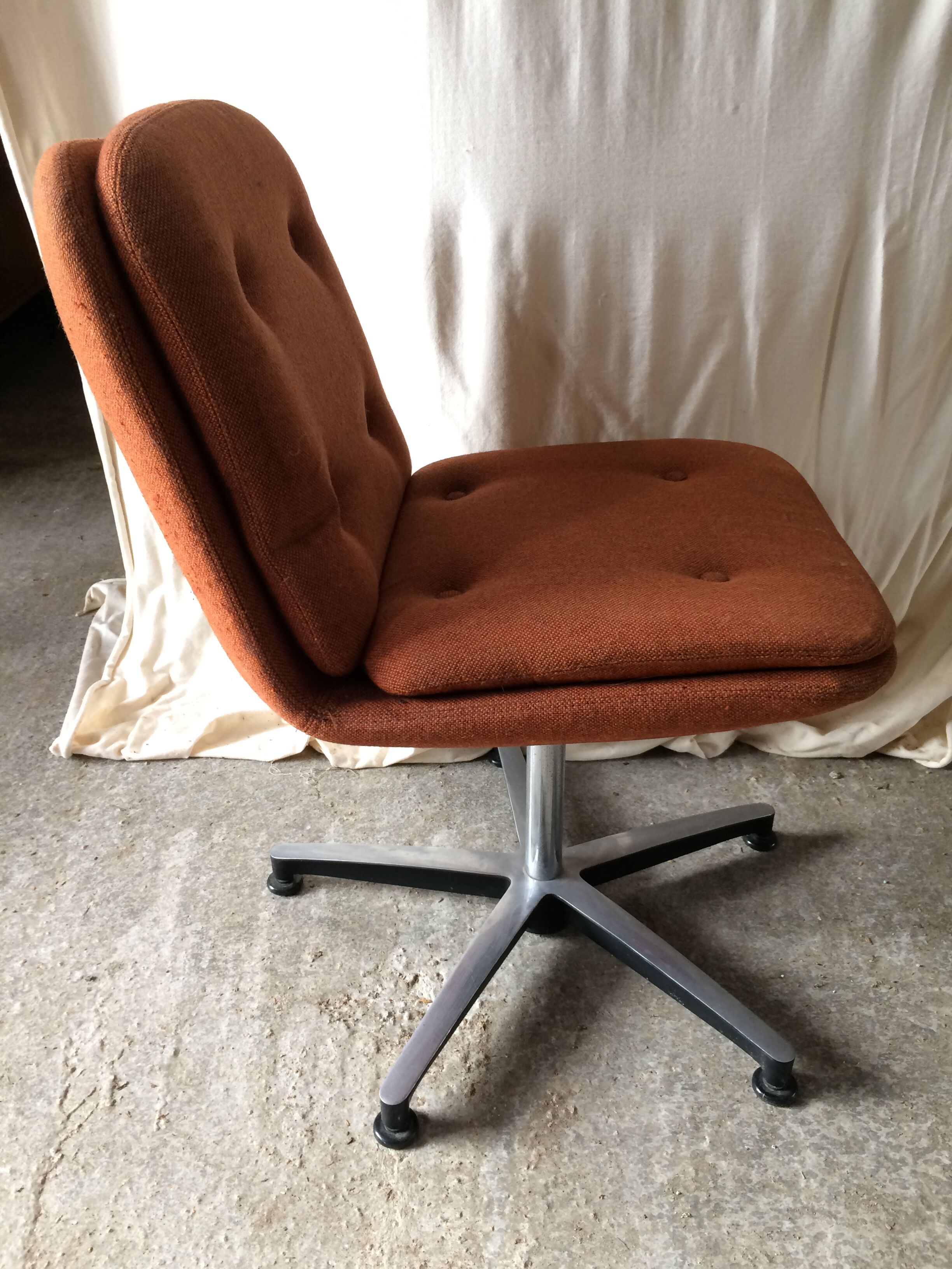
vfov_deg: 61.7
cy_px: 634
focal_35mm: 29
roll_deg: -0.9
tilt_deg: -31.3
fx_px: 1063
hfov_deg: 48.2
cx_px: 476
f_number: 2.2
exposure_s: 1/33
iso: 100
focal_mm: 4.15
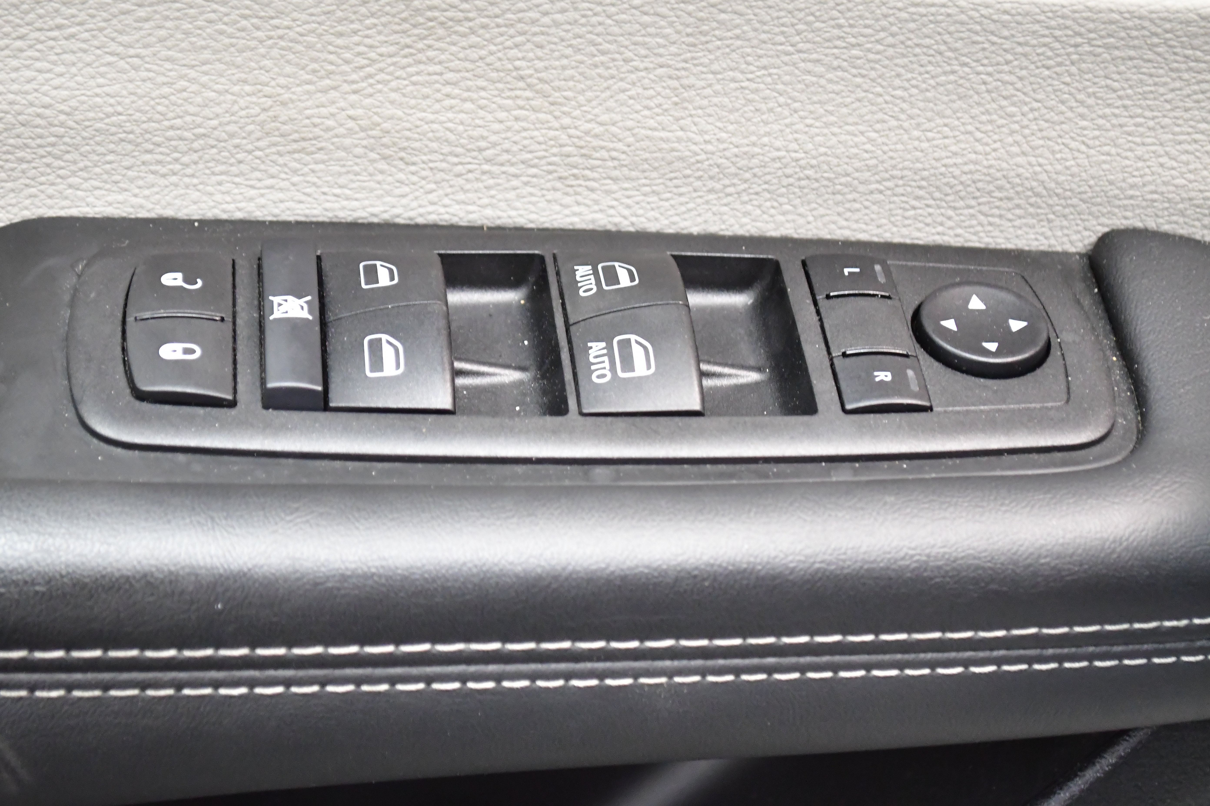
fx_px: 2773
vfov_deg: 16.6
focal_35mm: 82
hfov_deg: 24.6
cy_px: 403
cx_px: 605
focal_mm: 55
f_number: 5.6
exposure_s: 1/40
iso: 4500
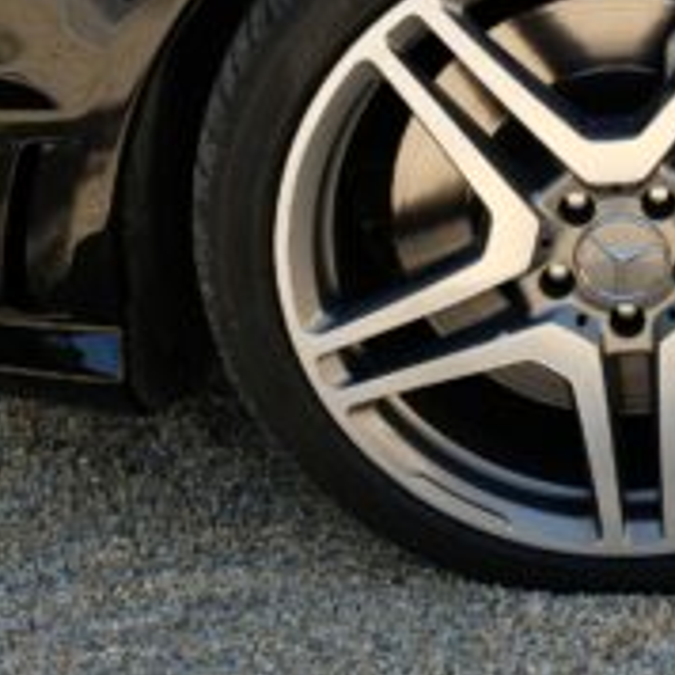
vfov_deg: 20.0
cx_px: 667
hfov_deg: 19.6
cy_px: 167
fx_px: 1897
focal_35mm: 86
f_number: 5.6
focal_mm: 26.6
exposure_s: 1/280
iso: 400
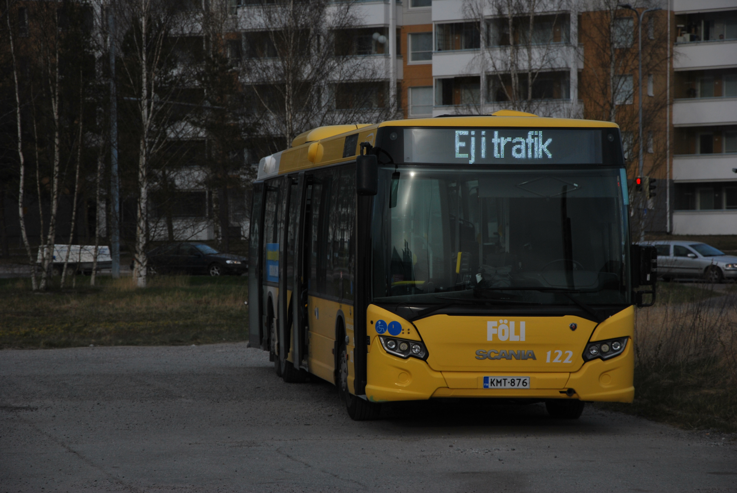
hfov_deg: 13.9
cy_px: 246
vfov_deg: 9.4
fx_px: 3013
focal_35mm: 147
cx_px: 368
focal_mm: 98
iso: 200
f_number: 8
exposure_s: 1/1000
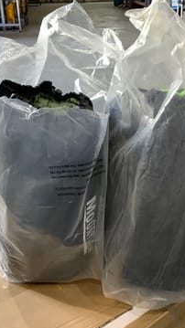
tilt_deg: -23.3
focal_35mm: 47
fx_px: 410
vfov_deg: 43.7
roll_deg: +3.8
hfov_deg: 25.4
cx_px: 102
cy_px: 162
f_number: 2.4
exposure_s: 1/50
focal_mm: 3.3
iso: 160
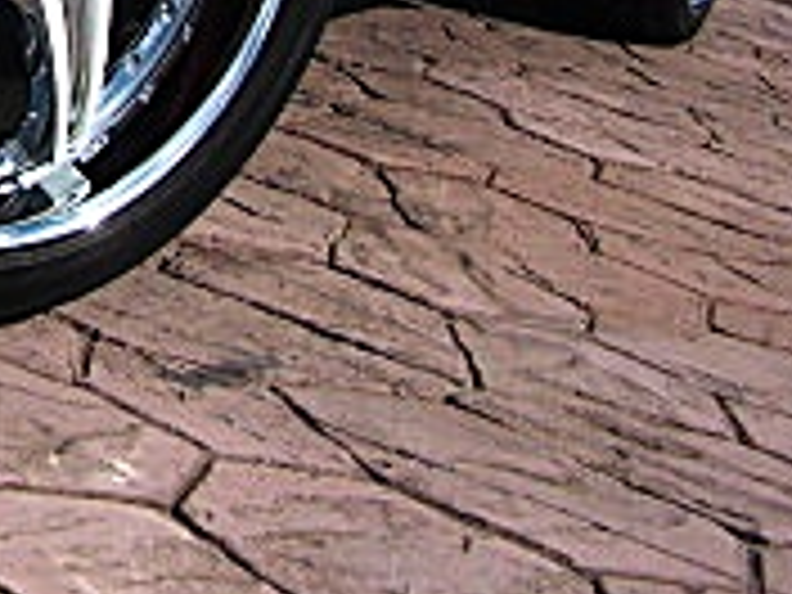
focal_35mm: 131
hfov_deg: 13.7
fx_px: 2997
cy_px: -378
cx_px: -549
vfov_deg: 10.8
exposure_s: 1/320
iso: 50
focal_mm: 6.3
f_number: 7.9
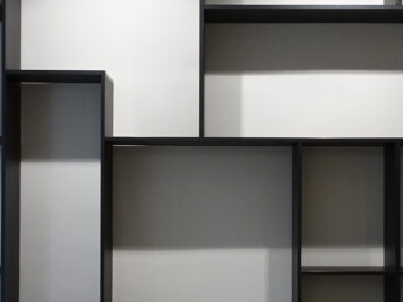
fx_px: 768
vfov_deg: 22.2
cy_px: 193
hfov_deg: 29.4
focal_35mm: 66
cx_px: 229
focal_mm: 4.1
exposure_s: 1/30
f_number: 3.5
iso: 100
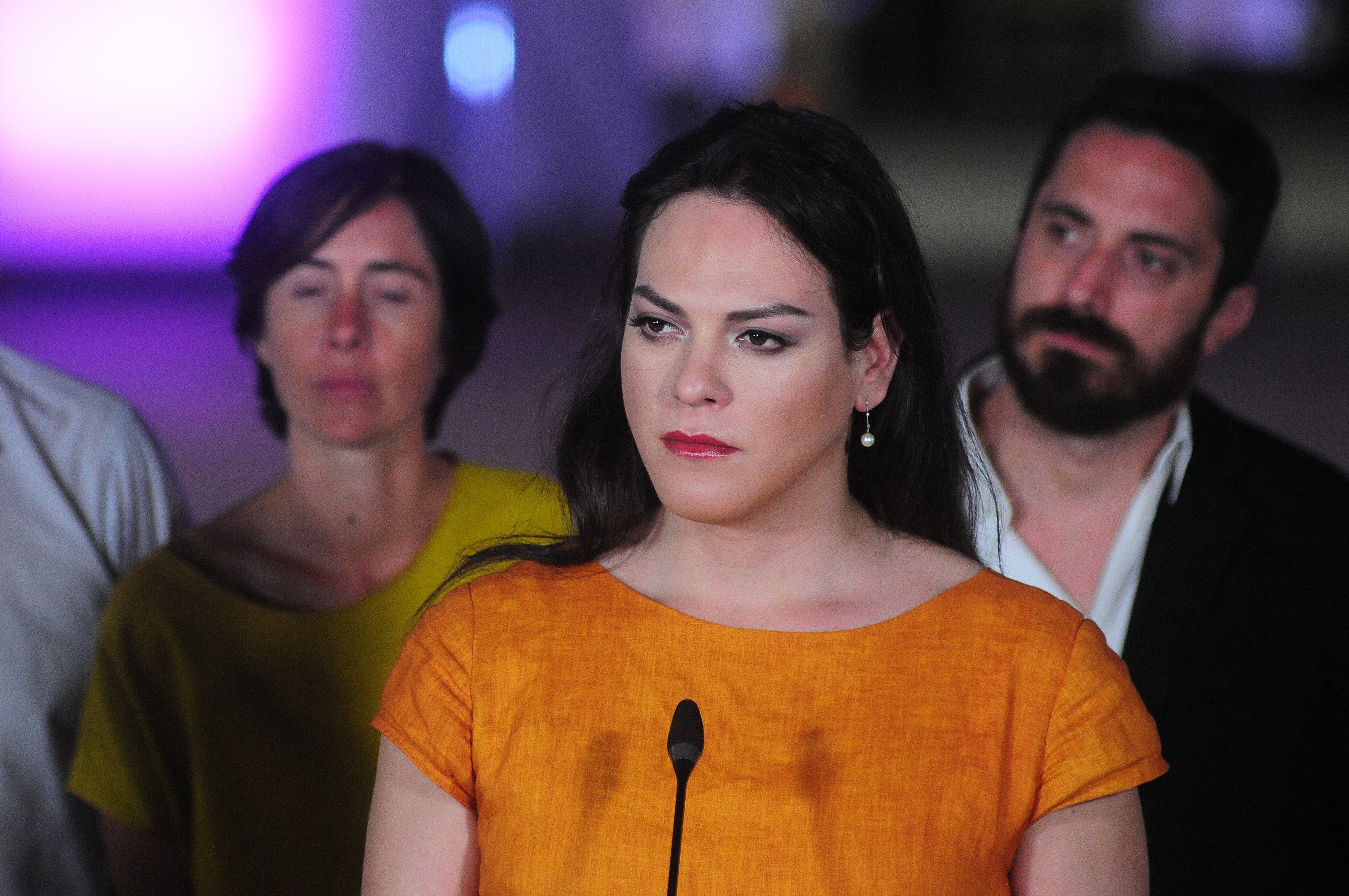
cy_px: 448
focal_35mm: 300
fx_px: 11228
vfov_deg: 4.6
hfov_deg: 6.9
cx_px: 674
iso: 1600
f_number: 4
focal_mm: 200
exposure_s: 1/80
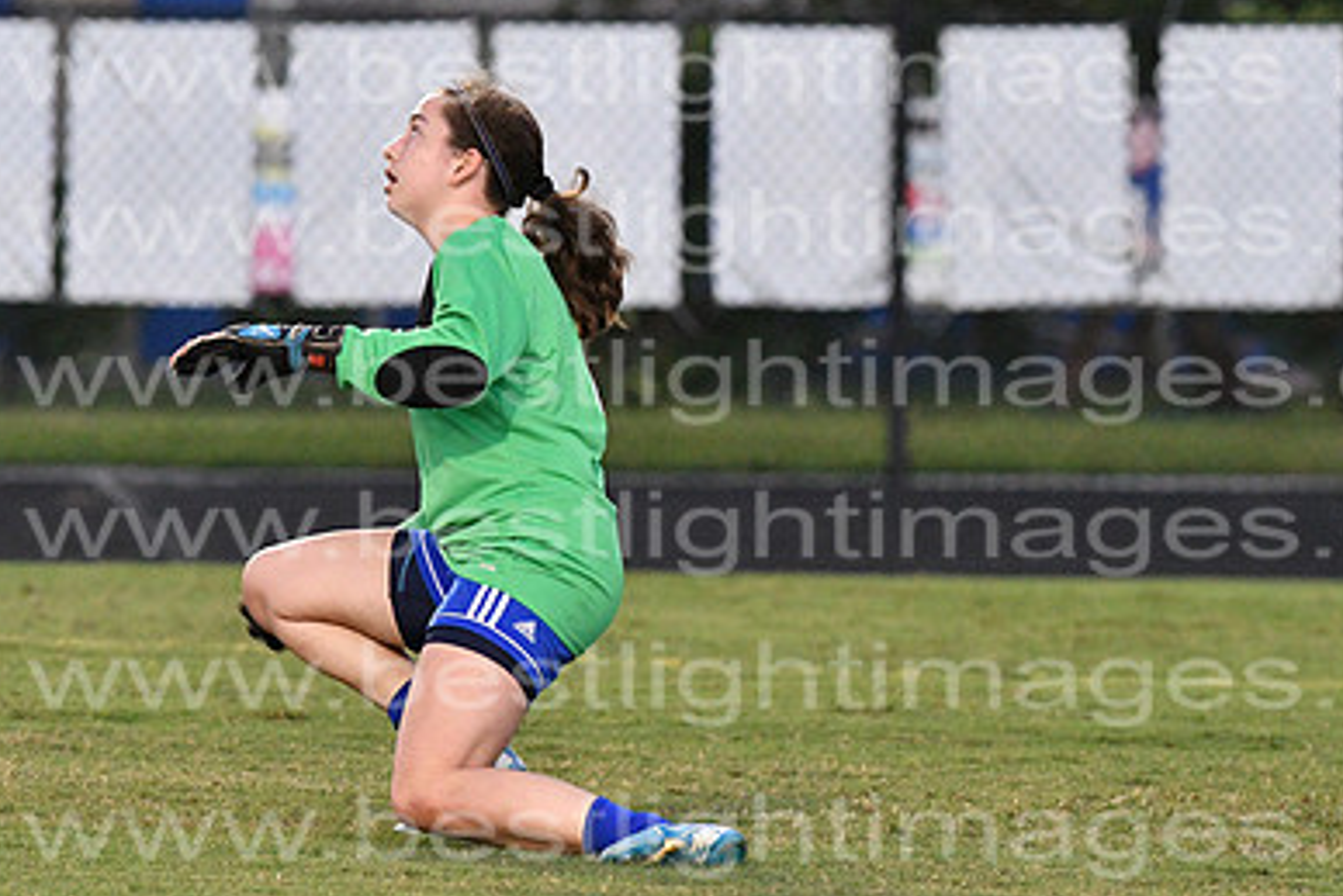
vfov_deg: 2.0
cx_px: 810
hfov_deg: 3.1
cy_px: 306
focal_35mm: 672
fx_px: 25077
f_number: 5
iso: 6400
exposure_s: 1/320
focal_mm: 300
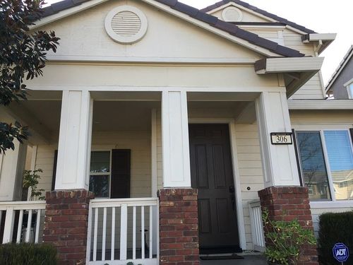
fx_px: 296
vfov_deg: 48.2
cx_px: 176
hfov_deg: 61.7
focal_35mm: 29
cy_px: 132
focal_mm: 4.15
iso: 25
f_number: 2.2
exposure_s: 1/364
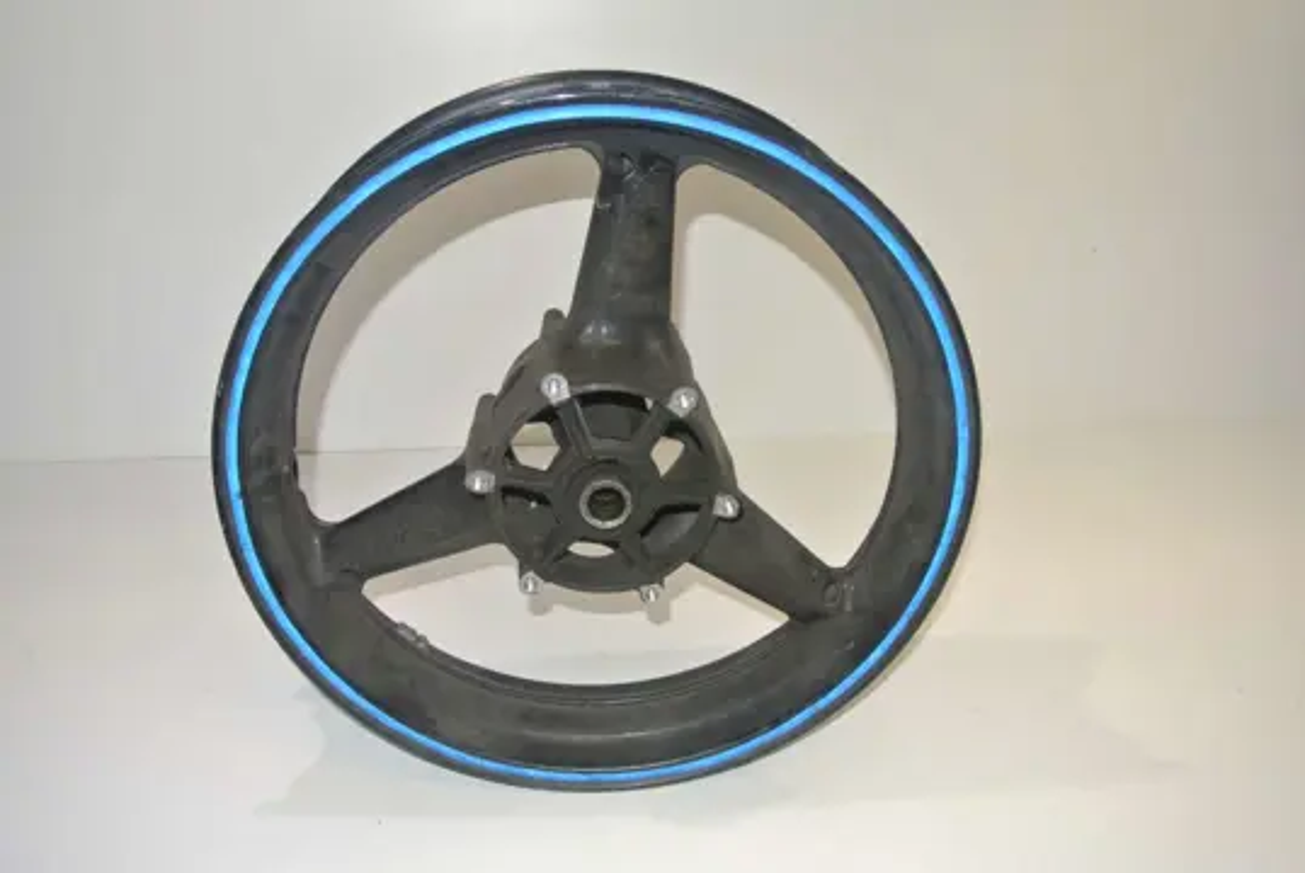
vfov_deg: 41.2
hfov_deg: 58.7
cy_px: 436
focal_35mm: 32
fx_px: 1161
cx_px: 652
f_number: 3.8
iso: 200
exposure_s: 1/60
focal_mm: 12.2
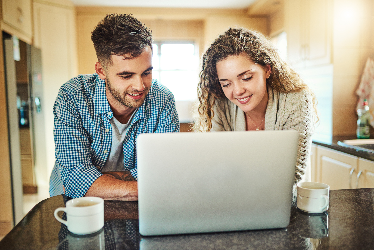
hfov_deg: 54.4
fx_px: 364
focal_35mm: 35
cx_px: 187
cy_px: 125
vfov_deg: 37.9
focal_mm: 35
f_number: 1.8
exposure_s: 1/160
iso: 500
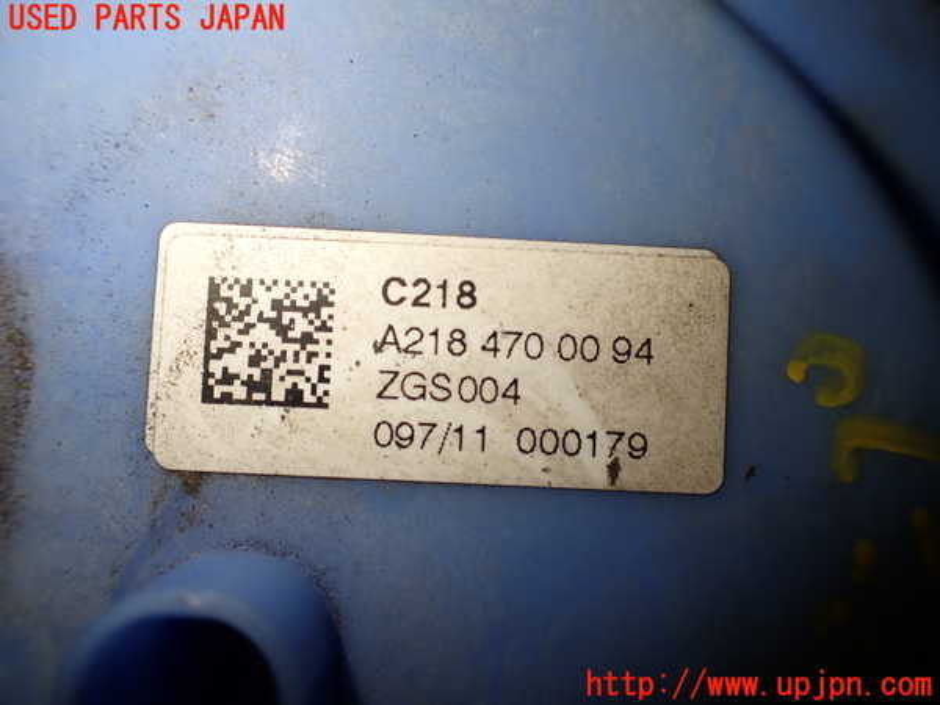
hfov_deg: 60.0
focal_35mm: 30
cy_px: 352
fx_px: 815
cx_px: 470
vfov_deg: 46.8
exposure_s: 1/160
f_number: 2.3
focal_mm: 5.4
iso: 100
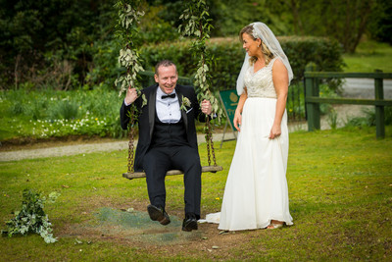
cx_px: 177
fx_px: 1135
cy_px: 144
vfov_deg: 13.1
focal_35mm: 104
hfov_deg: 19.6
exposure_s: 1/800
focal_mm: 95
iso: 160
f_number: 2.8
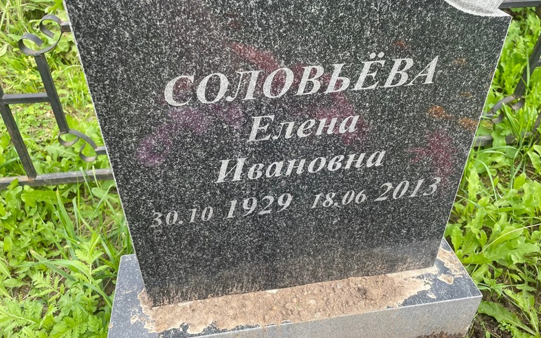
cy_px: 145
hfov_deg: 66.5
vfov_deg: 44.4
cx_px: 268
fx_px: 413
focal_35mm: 28
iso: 32
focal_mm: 4.2
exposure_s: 1/390
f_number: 1.6
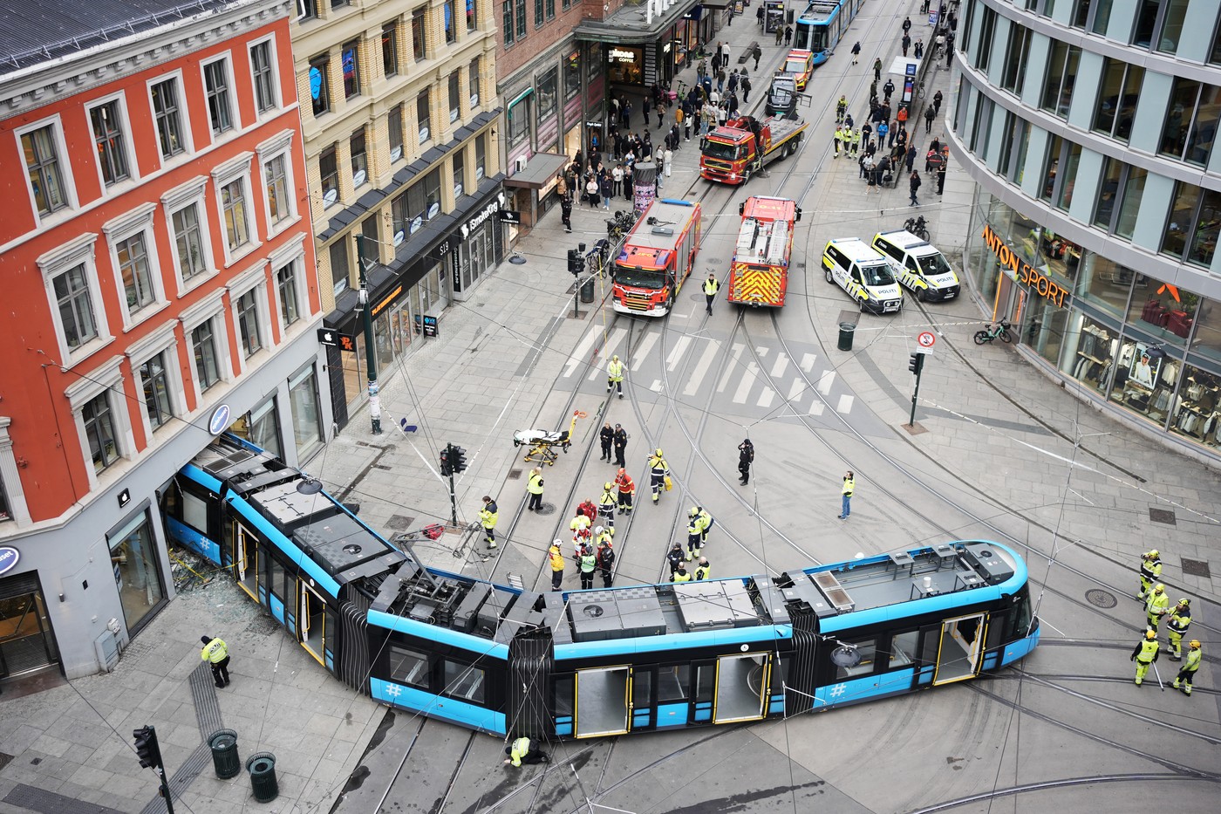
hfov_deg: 54.4
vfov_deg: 37.8
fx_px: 1187
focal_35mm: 35
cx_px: 610
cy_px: 407
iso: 250
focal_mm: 35
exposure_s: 1/160
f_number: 2.8
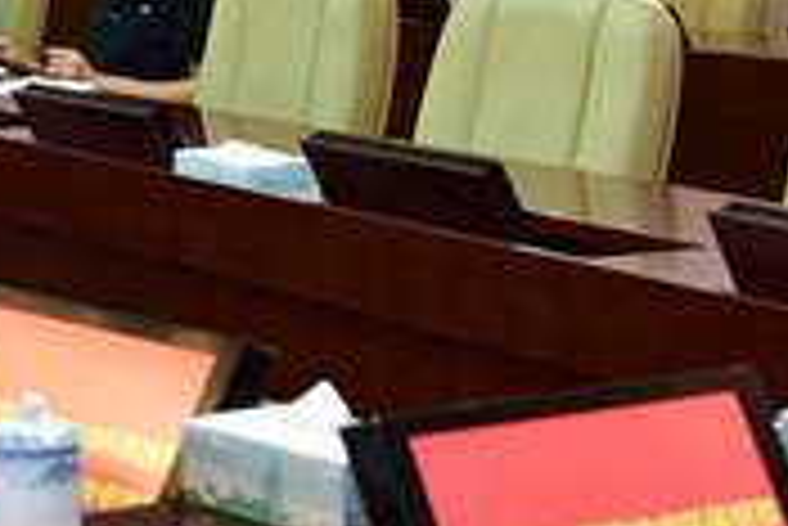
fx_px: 2848
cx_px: -450
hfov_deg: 14.5
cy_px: 27
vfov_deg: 10.5
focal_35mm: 130
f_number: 3.5
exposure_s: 1/50
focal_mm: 38
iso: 1000
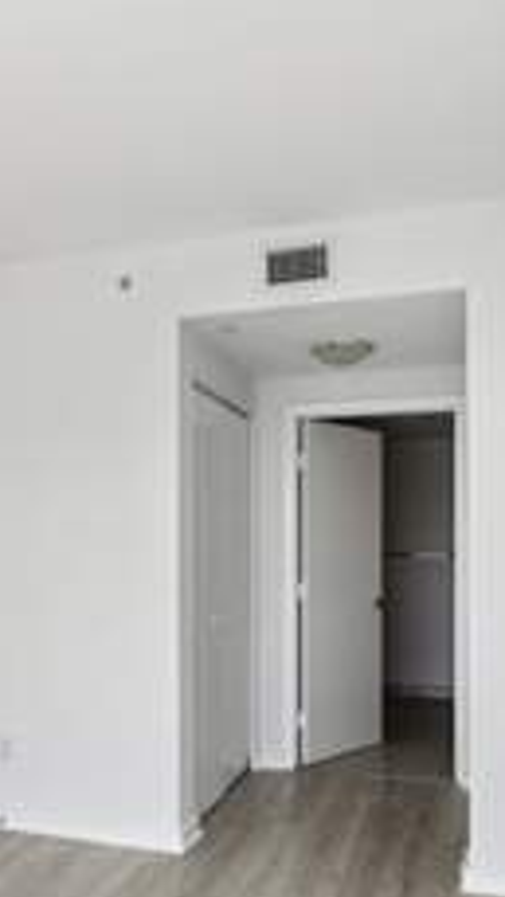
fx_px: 832
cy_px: 548
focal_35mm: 35
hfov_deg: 33.0
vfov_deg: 56.1
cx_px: 121
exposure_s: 1/125
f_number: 5.6
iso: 100
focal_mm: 16
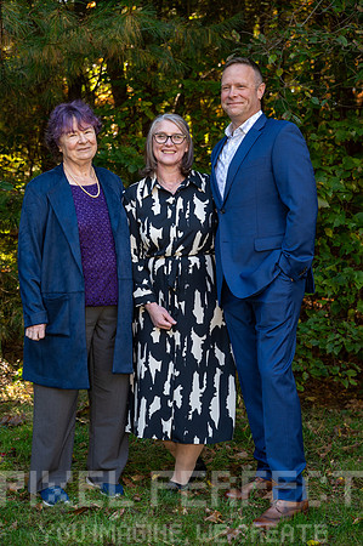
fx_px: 925
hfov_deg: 22.2
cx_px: 182
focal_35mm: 61
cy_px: 273
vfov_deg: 32.9
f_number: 4.5
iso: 800
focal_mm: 61
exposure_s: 1/200
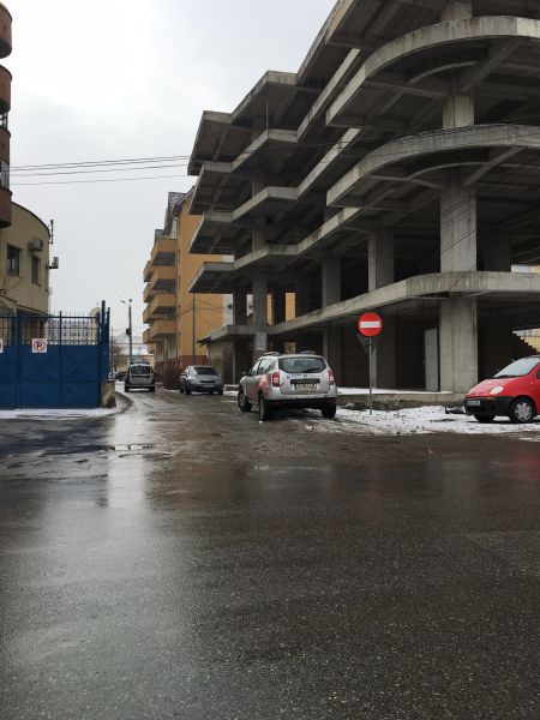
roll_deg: +0.8
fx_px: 603
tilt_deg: +1.9
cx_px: 270
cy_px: 360
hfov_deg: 48.2
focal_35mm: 29
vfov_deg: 61.7
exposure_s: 1/999
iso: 25
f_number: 2.2
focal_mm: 4.15
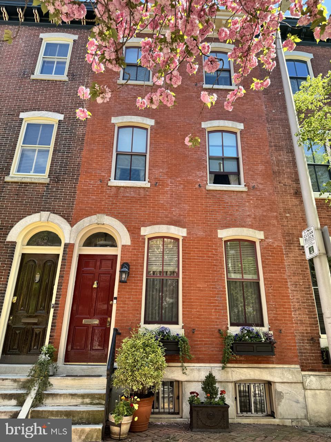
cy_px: 221
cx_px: 166
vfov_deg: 71.6
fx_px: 306
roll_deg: -0.7
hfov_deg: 56.8
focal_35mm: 24
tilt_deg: +23.3
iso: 80
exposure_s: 1/514
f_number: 1.78
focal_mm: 6.76
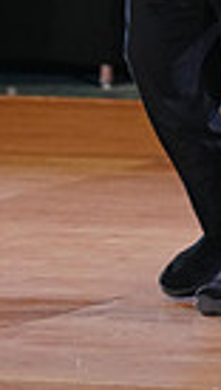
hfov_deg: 1.5
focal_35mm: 802
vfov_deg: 2.7
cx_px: 299
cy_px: -311
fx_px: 8325
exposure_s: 1/500
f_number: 2.8
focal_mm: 182
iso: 2500
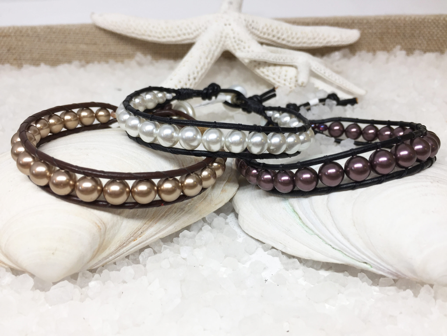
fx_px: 374
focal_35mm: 29
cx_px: 224
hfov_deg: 61.7
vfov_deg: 48.2
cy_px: 168
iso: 32
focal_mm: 4.15
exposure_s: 1/156
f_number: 2.2
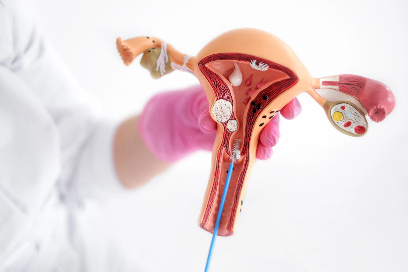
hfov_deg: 37.5
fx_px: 601
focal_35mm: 53
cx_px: 204
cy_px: 136
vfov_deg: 25.5
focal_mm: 35
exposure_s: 1/320
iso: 250
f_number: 1.4
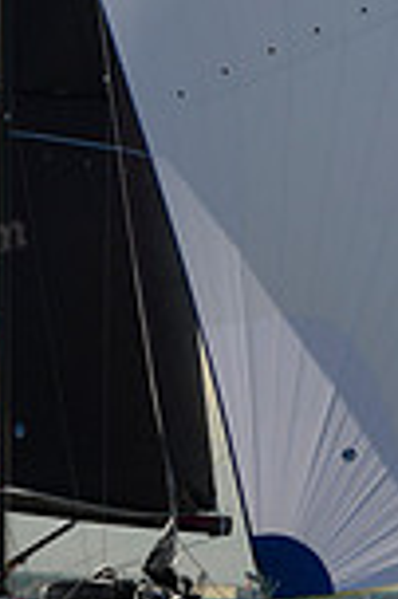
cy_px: 32
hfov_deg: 5.1
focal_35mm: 267
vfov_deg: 7.7
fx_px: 4438
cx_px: 231
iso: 280
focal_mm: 70
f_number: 10
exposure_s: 1/1600
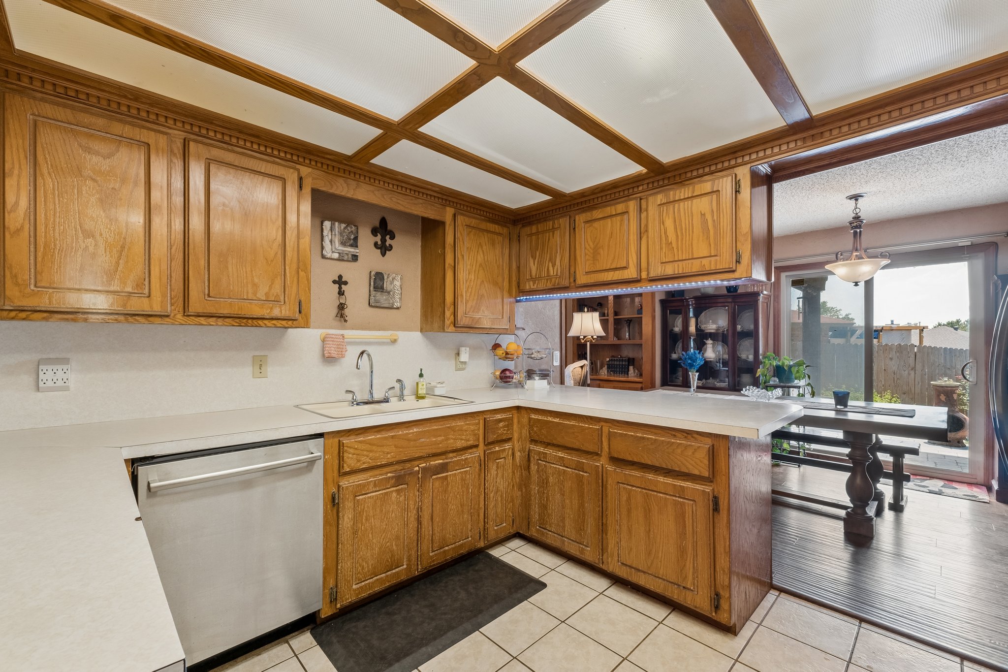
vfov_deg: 77.3
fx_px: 420
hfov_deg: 100.4
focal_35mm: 15
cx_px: 504
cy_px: 336
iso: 200
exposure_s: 1/20
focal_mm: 10
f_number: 10
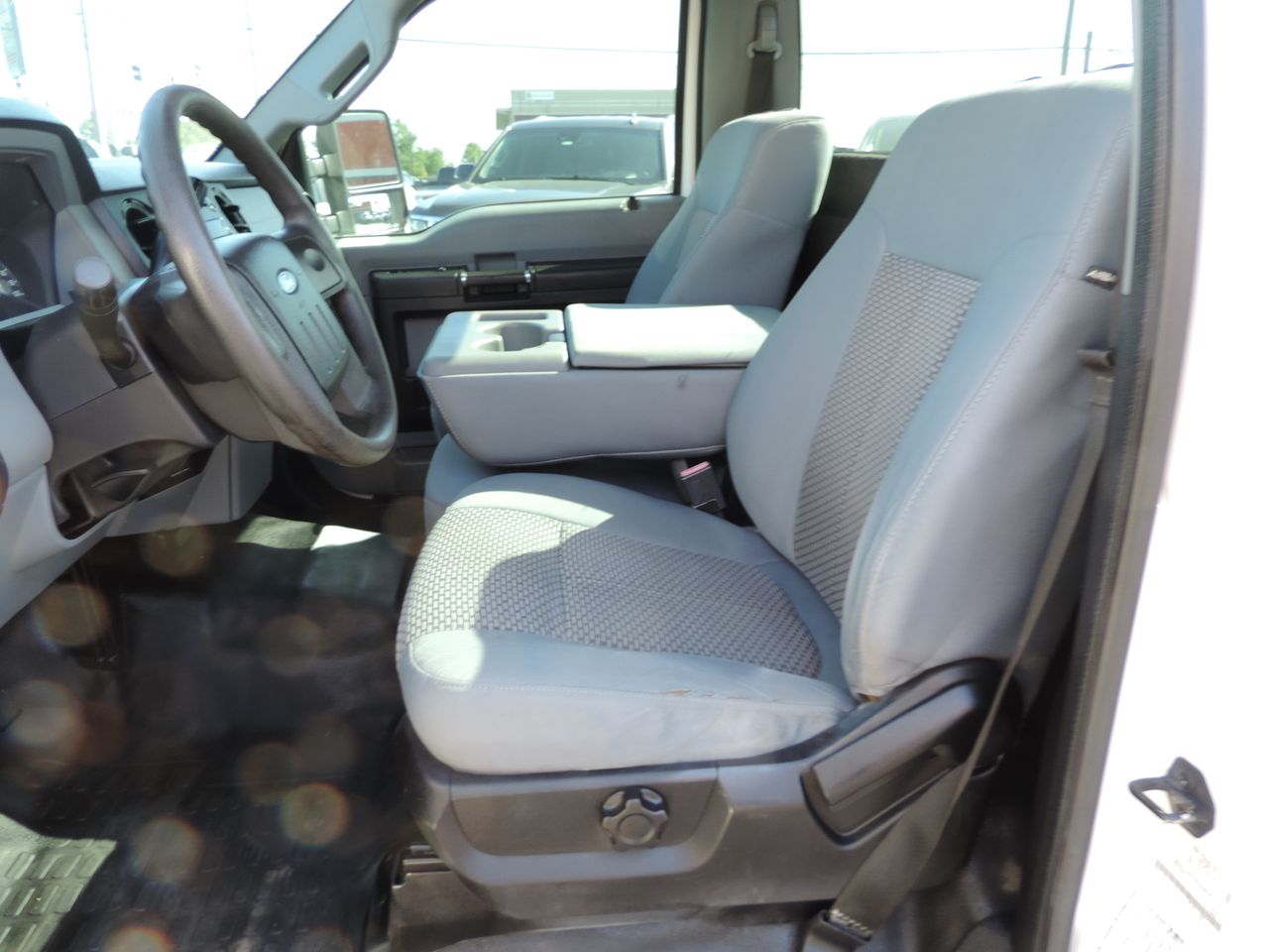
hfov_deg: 71.6
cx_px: 634
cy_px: 476
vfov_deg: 56.8
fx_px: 880
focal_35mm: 24
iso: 80
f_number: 3
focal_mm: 4.3
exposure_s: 1/30
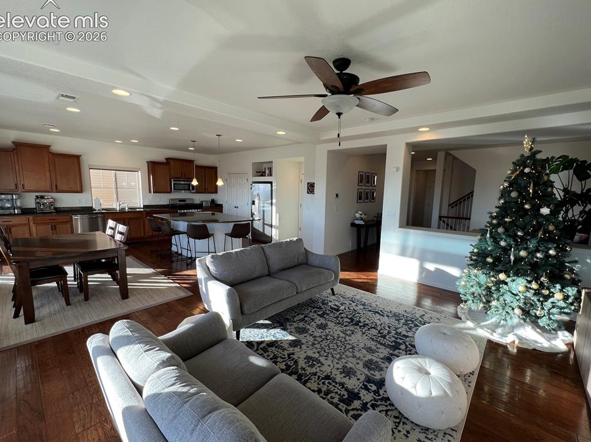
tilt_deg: -8.0
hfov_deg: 102.1
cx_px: 305
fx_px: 239
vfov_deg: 85.6
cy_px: 224
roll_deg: -1.9
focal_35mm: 14
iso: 32
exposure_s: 1/120
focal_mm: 1.57
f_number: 1.8
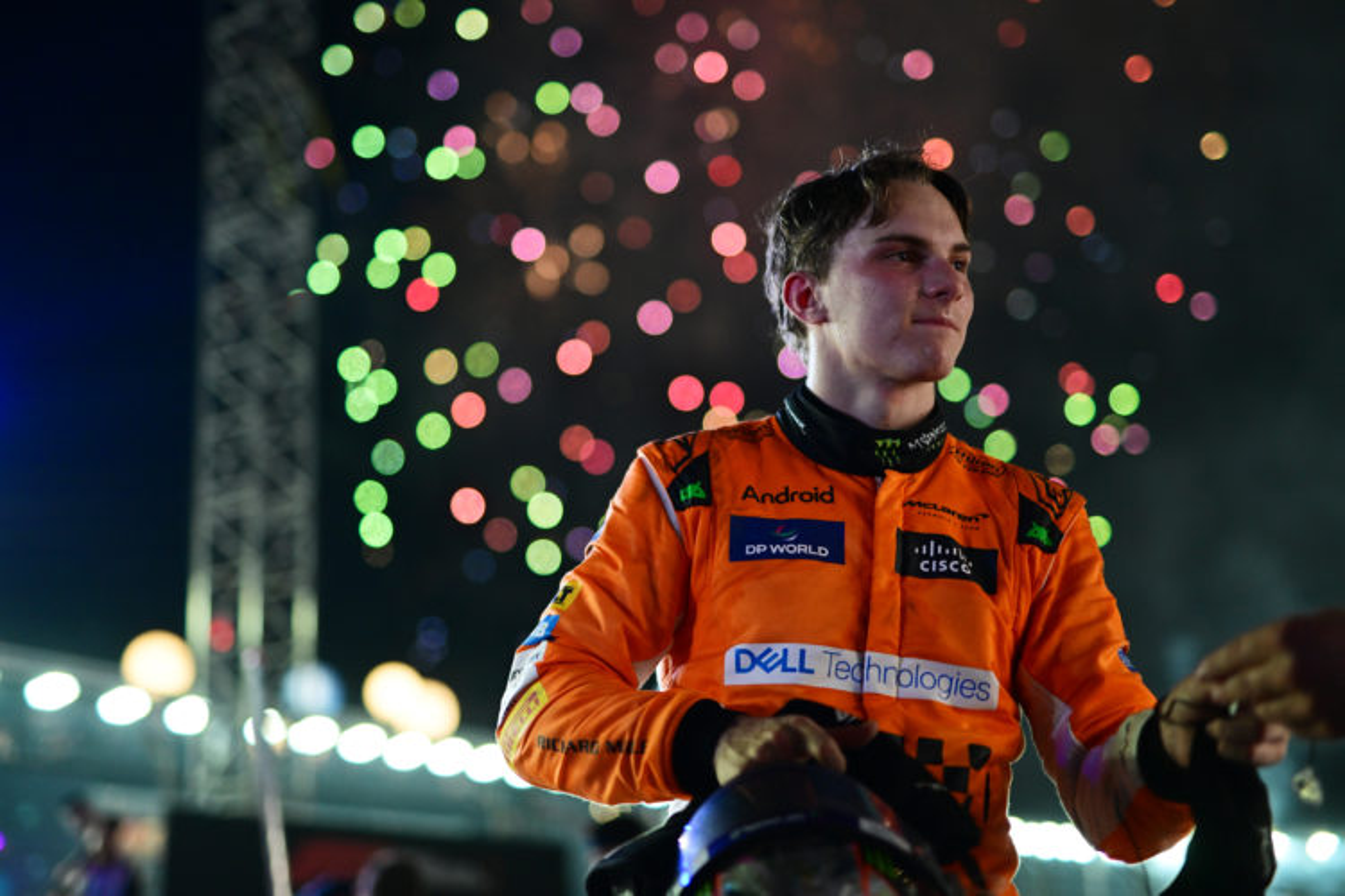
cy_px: 448
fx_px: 1868
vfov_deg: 27.0
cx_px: 672
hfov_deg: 39.6
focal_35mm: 50
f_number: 1.4
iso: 2000
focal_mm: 50
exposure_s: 1/1000
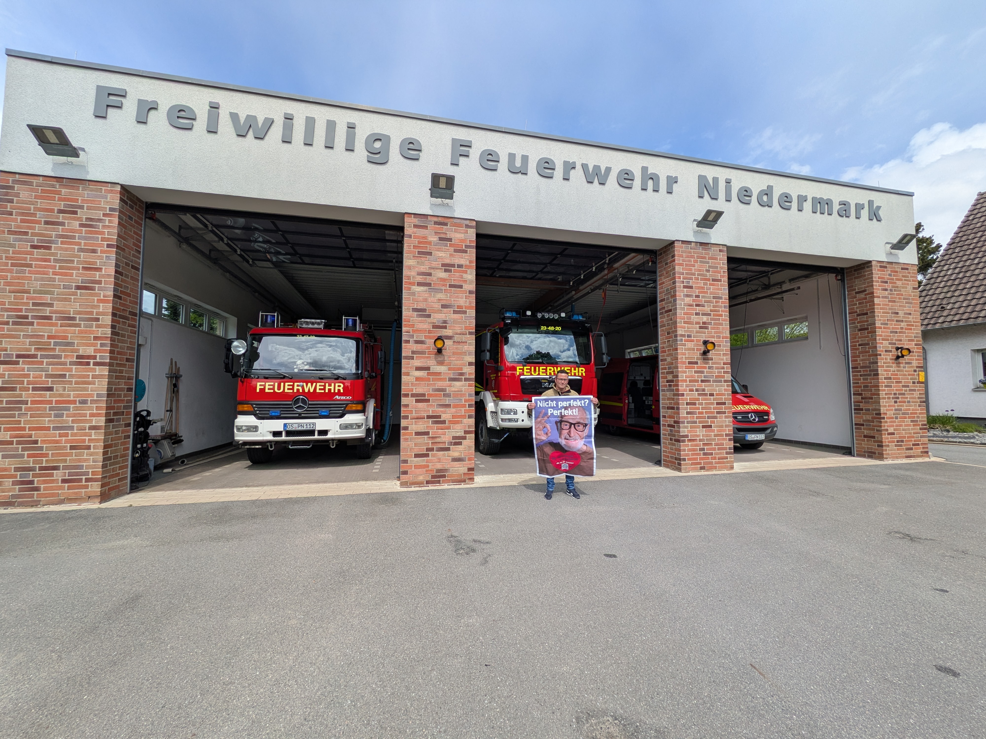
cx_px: 493
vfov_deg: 85.7
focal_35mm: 14
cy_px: 370
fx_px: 399
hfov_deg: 102.1
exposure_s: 1/1174
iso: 47
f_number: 2.2
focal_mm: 1.83
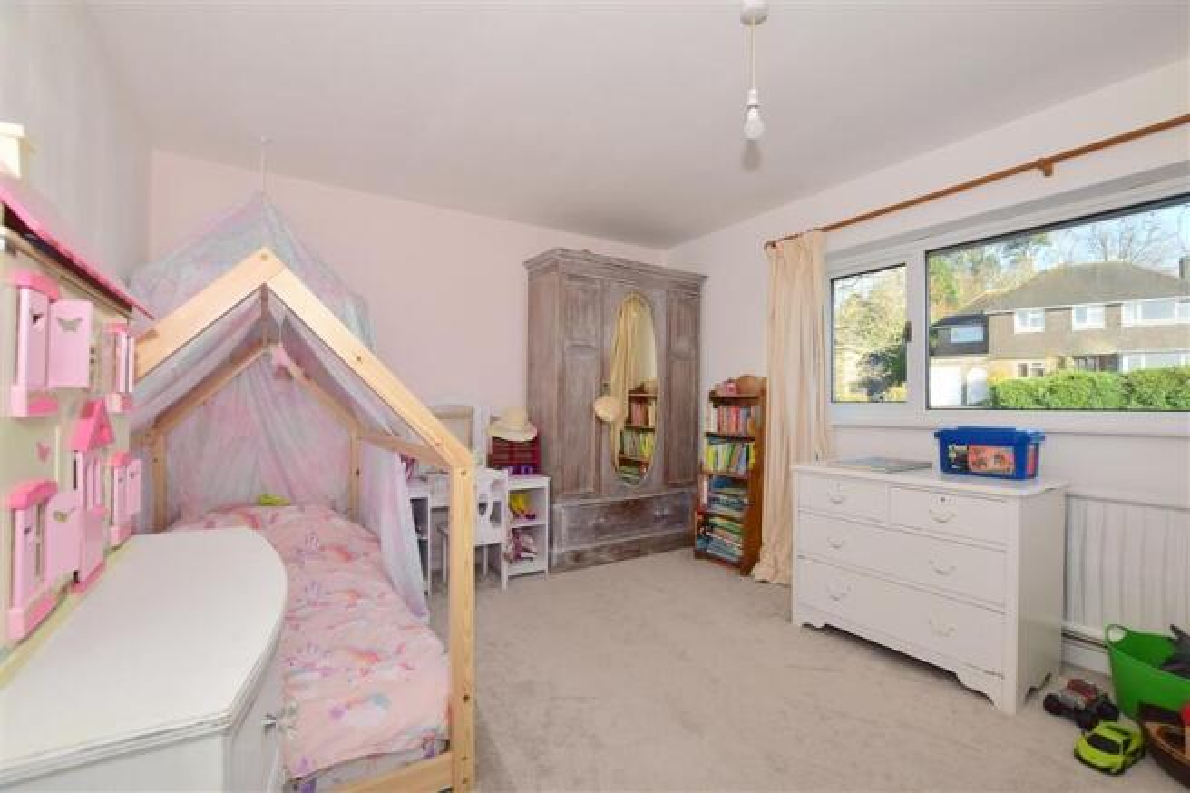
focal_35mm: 15
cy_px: 396
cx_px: 595
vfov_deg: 77.3
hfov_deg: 100.4
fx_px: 496
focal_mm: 10
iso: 200
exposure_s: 1/160
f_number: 6.3
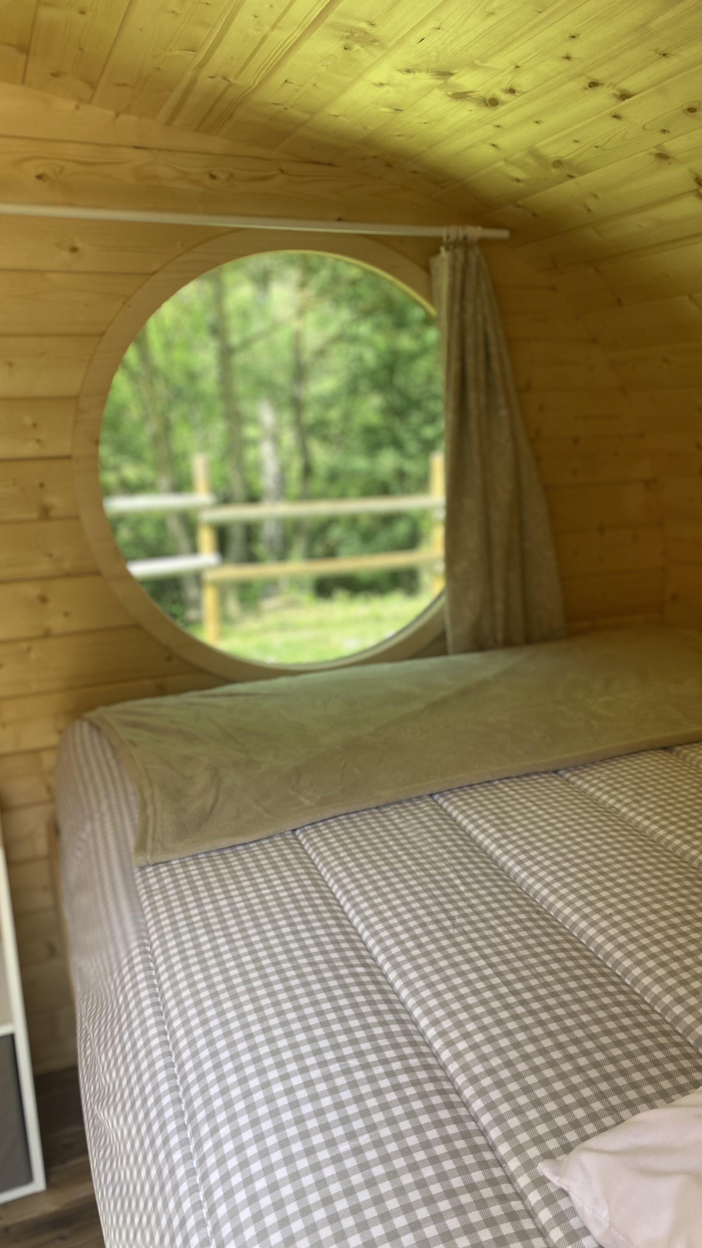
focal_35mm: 29
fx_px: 960
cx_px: 426
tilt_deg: -10.5
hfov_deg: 40.0
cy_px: 610
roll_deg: +1.4
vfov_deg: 66.1
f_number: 1.8
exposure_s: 1/121
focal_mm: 4.25
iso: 32
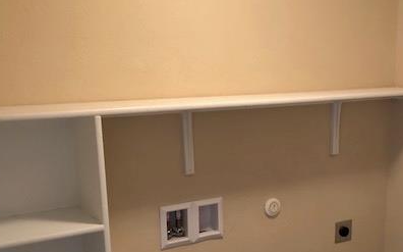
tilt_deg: -14.6
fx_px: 527
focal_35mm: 48
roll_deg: +0.3
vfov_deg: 26.4
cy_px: 194
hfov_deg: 41.2
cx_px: 277
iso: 80
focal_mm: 3.99
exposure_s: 1/15
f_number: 1.8
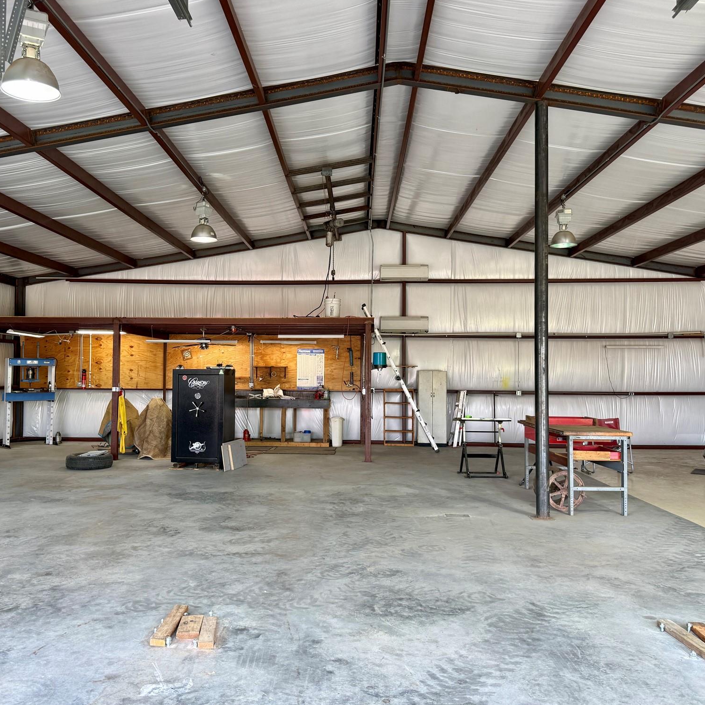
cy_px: 349
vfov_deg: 55.6
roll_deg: -0.4
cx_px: 321
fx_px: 668
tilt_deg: +2.6
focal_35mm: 29
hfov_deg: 55.5
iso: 80
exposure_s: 1/120
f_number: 1.78
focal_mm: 6.76
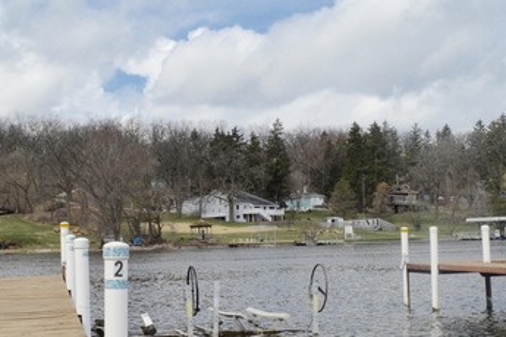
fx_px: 703
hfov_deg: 39.5
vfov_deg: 26.8
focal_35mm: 50
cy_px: 232
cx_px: 217
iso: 280
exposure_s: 1/500
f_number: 11
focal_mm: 18
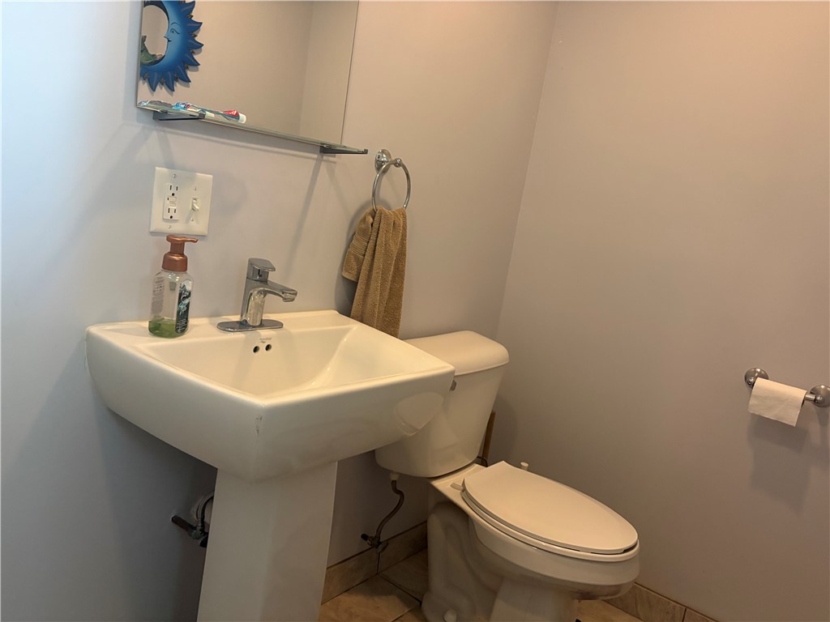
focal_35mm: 26
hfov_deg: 67.3
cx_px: 415
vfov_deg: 53.1
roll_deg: -8.6
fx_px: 623
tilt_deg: -10.0
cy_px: 311
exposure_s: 1/30
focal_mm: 5.96
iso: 500
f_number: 1.6
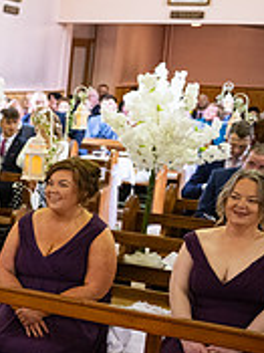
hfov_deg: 13.0
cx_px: -258
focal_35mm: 99
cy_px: 259
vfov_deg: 19.7
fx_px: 1008
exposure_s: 1/160
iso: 1250
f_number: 3.5
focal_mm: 31
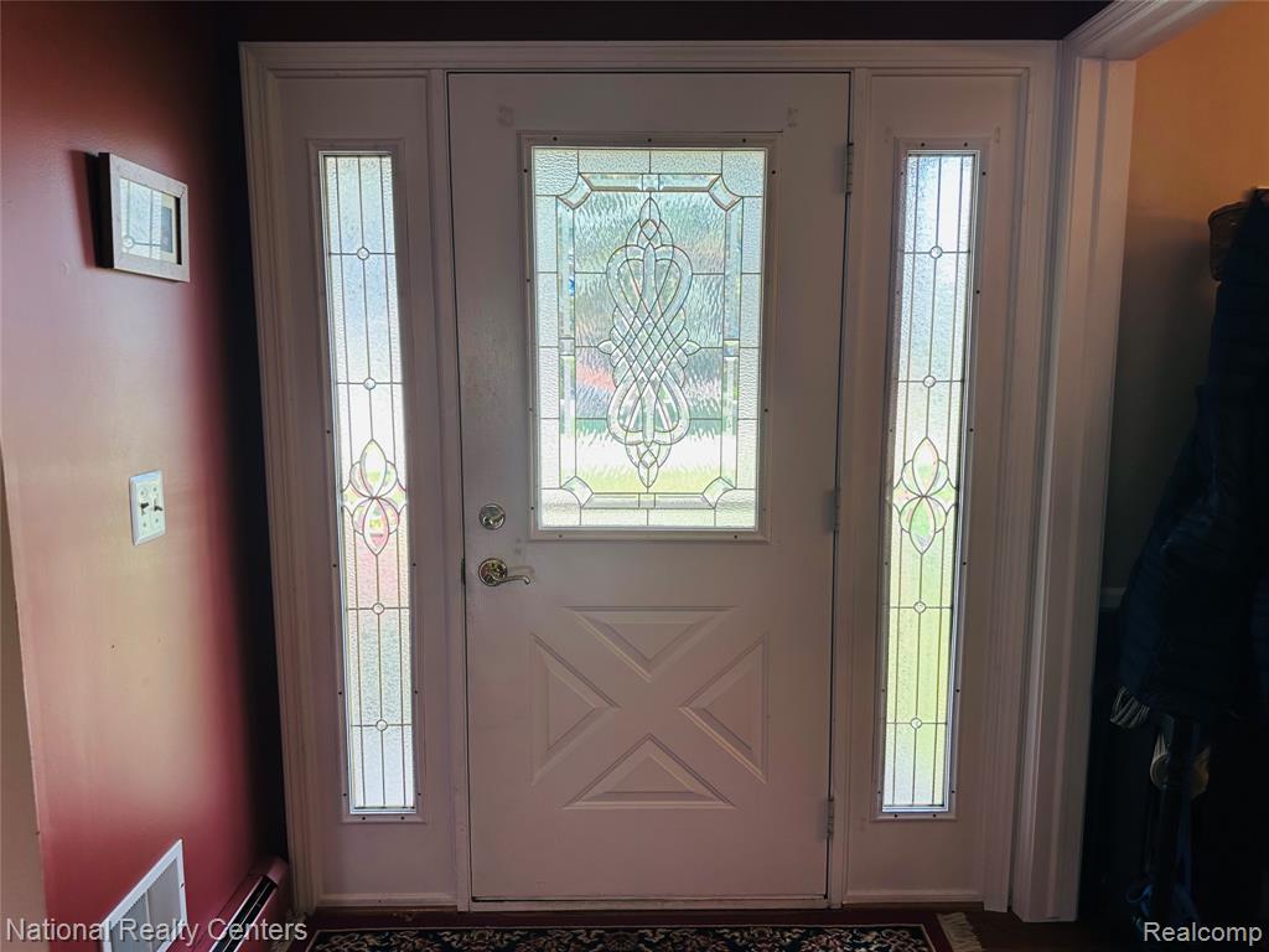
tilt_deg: -7.6
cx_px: 634
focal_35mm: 24
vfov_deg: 56.8
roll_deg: +0.2
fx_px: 880
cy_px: 476
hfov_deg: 71.6
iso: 64
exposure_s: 1/142
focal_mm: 6.86
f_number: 1.78
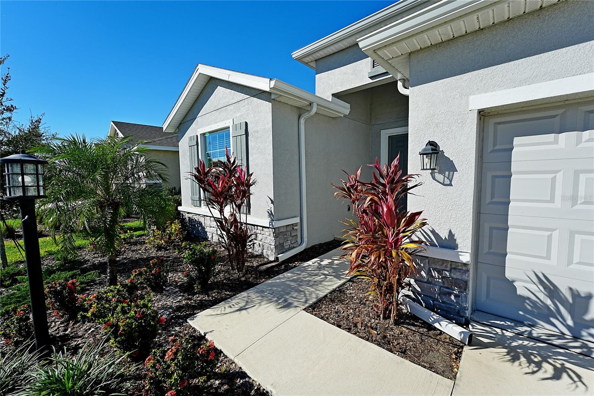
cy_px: 198
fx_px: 244
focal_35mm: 15
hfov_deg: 101.2
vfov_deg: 78.1
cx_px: 297
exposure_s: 1/80
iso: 100
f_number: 18
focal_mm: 14.8
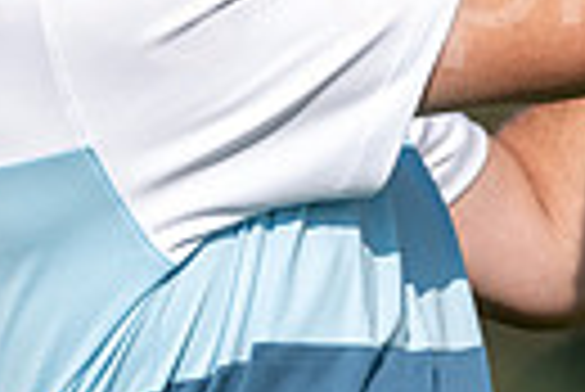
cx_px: 189
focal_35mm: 1339
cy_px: -259
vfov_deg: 1.0
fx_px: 21783
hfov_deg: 1.5
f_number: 4
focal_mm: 300
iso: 160
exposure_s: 1/1600
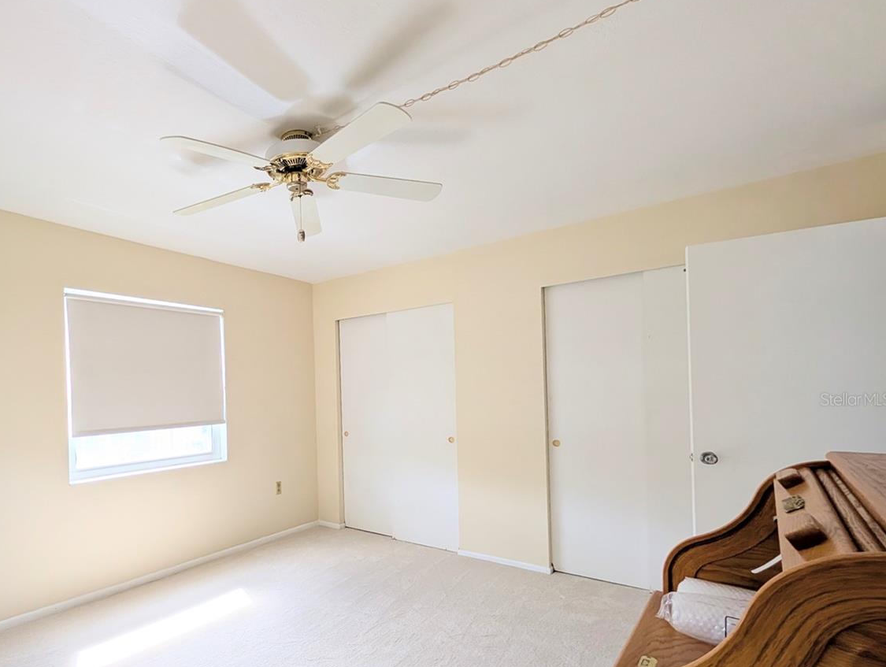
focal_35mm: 17
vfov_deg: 74.1
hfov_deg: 86.4
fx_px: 436
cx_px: 267
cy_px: 399
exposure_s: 1/163
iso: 54
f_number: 1.7
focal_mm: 2.02
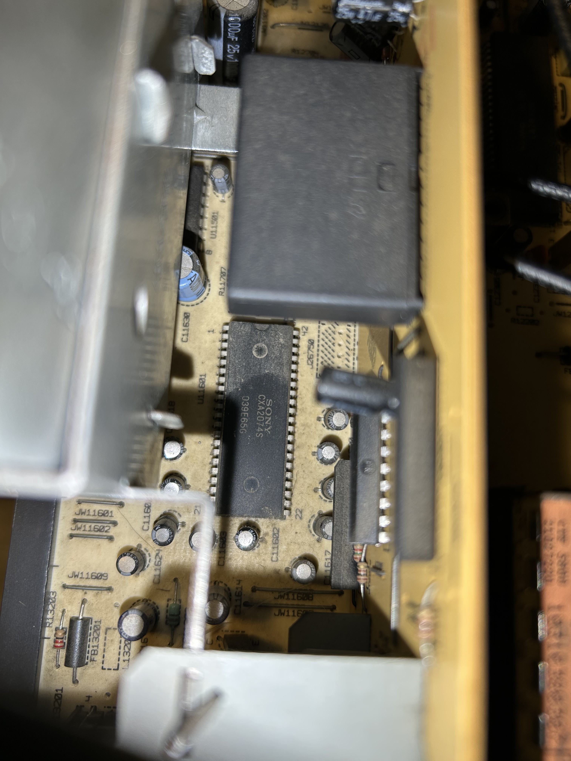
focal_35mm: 26
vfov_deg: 67.3
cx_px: 286
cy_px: 380
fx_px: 572
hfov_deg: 53.1
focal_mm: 5.7
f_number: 1.5
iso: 40
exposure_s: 1/121
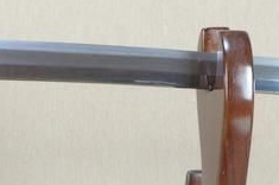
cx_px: -131
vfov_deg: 7.6
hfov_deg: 11.1
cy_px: 122
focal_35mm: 179
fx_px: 1385
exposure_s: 1/1.6
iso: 400
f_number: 11
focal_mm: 20
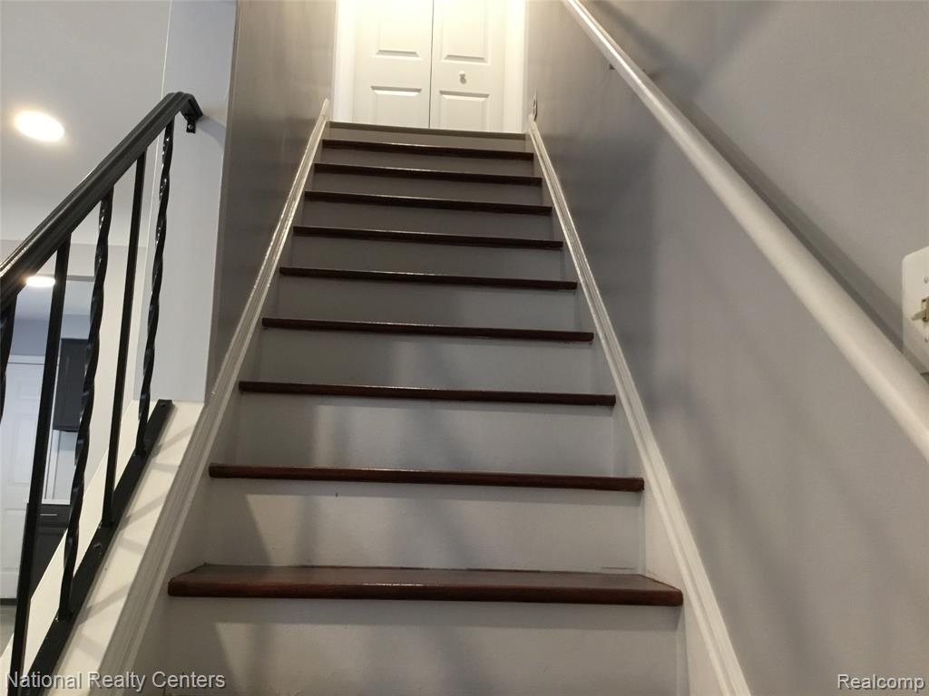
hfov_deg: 58.4
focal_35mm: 31
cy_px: 348
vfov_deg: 45.4
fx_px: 832
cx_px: 464
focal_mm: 3.3
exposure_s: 1/30
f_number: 2.4
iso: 125
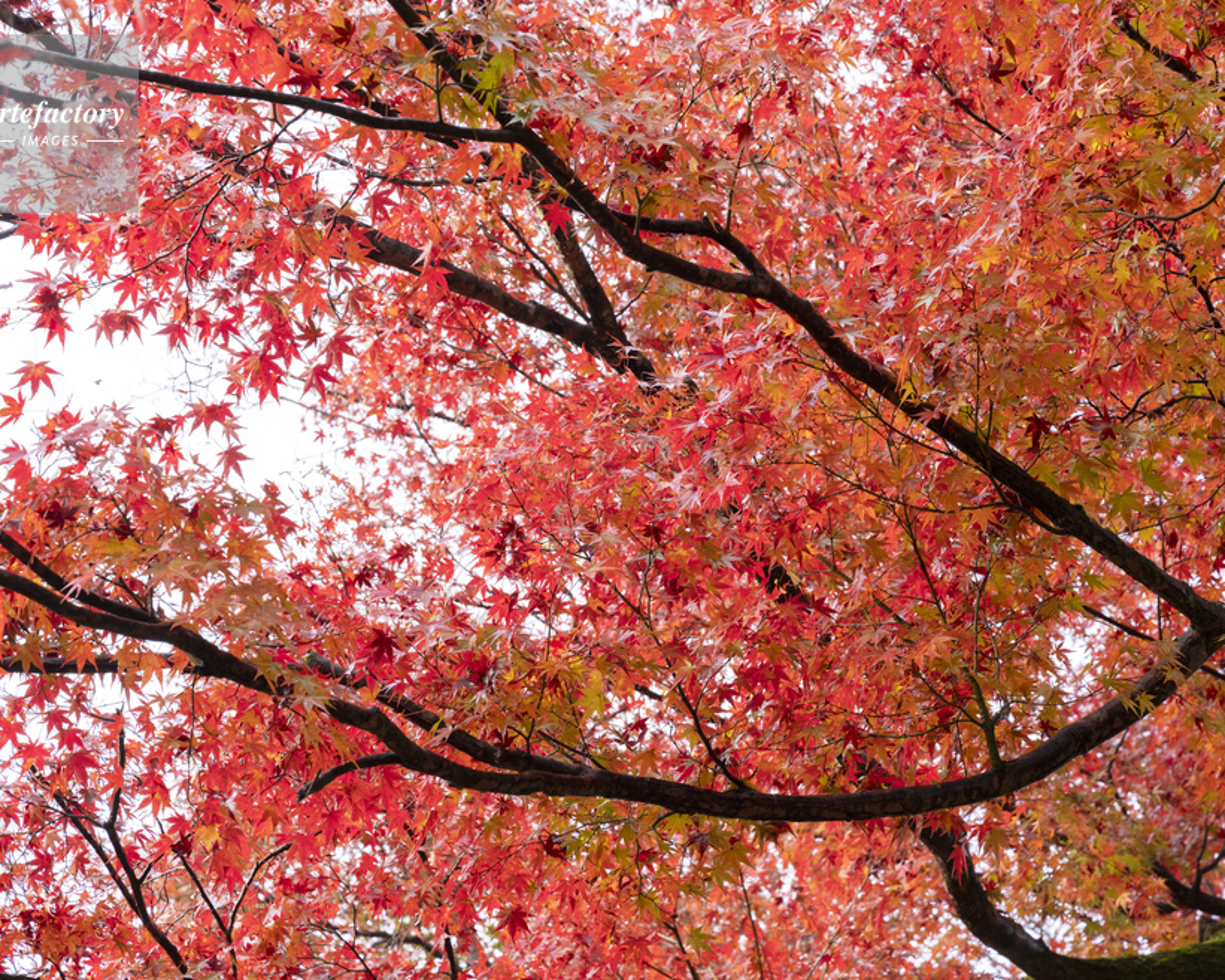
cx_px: 661
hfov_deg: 23.8
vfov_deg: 19.2
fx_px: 2901
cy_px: 487
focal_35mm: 80
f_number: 8
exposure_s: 1/100
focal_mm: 70
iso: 640
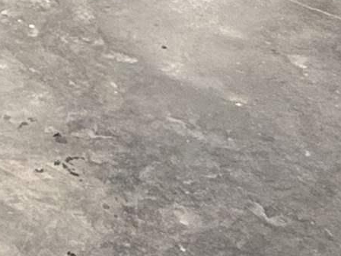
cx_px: -227
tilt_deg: -10.4
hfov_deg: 17.5
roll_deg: -0.4
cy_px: -291
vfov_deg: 12.9
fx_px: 946
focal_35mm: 96
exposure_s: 1/120
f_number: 2.2
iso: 320
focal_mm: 2.22
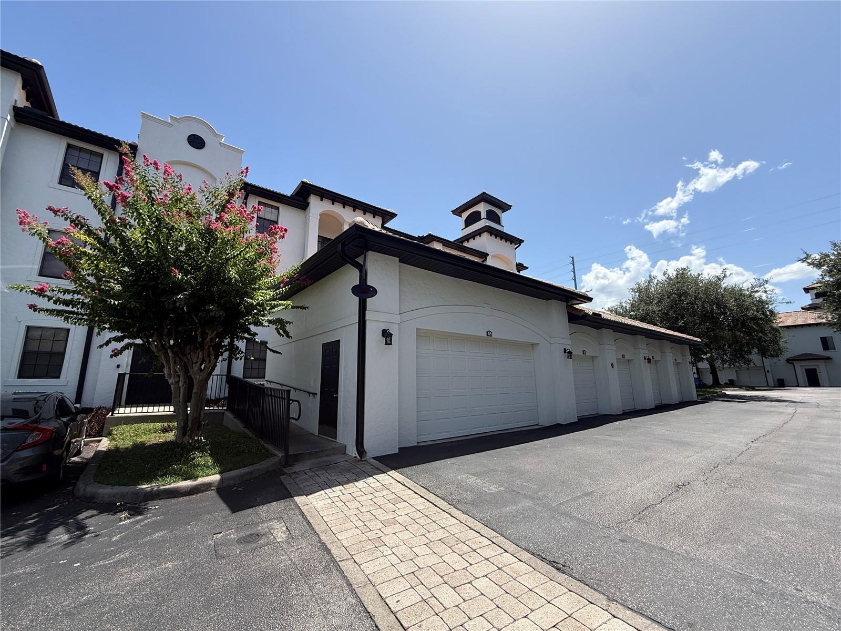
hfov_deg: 102.1
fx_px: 340
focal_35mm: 14
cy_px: 316
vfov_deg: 85.7
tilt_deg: +11.3
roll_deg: +0.2
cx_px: 420
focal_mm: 2.22
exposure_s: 1/1745
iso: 64
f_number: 2.2
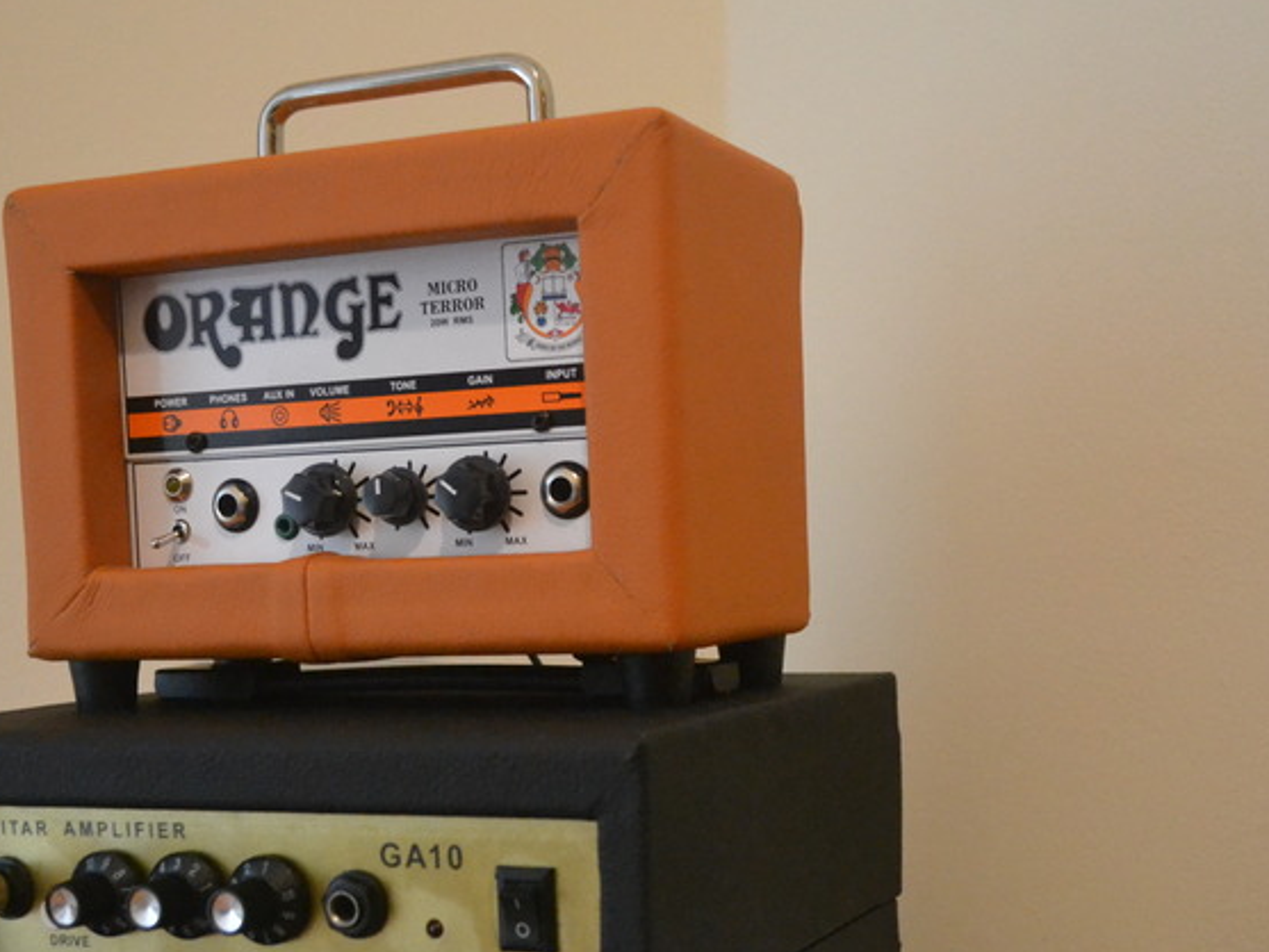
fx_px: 1943
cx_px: 695
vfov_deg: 27.2
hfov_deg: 36.1
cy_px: 696
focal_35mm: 53
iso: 3200
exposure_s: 1/80
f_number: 3.8
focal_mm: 20
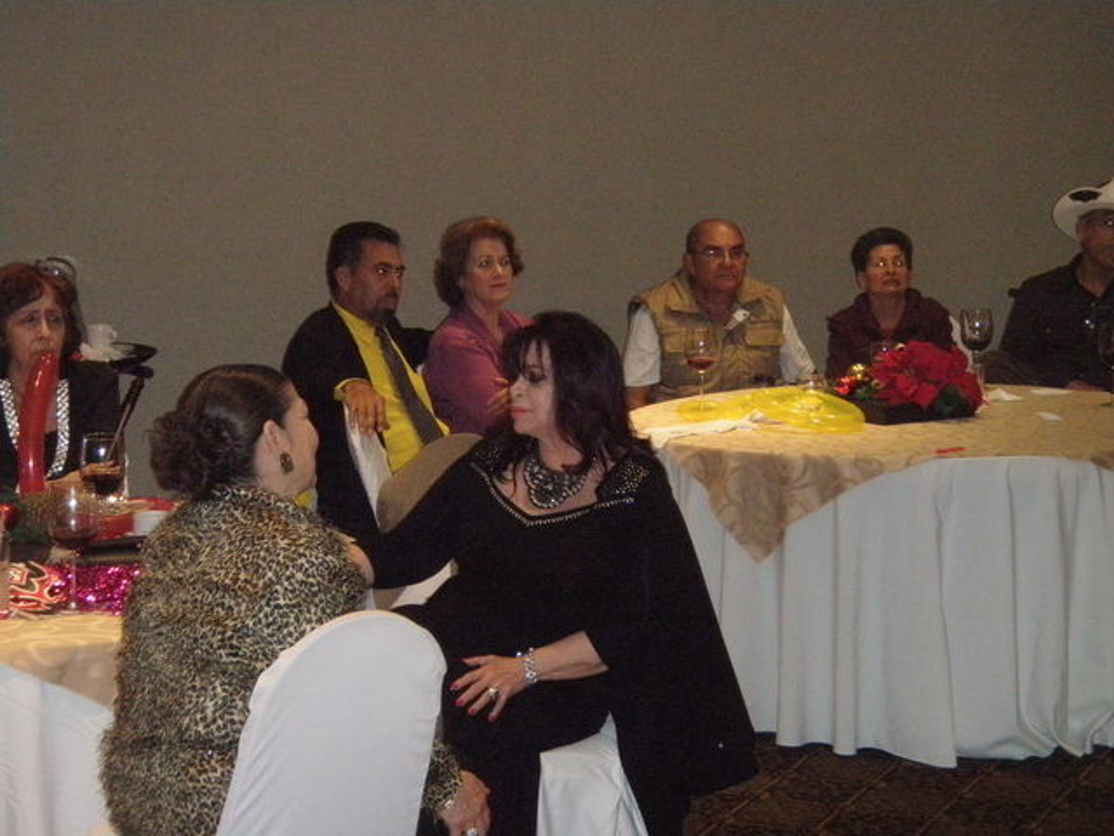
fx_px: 2800
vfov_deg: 17.0
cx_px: 557
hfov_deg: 22.5
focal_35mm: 87
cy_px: 418
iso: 800
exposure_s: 1/60
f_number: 4.3
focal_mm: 15.52
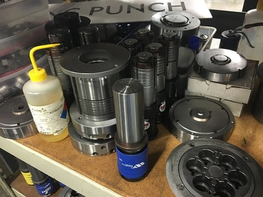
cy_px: 98
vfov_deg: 48.2
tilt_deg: -38.1
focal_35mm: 29
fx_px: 220
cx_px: 132
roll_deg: +3.3
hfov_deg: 61.7
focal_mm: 4.15
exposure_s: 1/20
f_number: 2.2
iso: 200
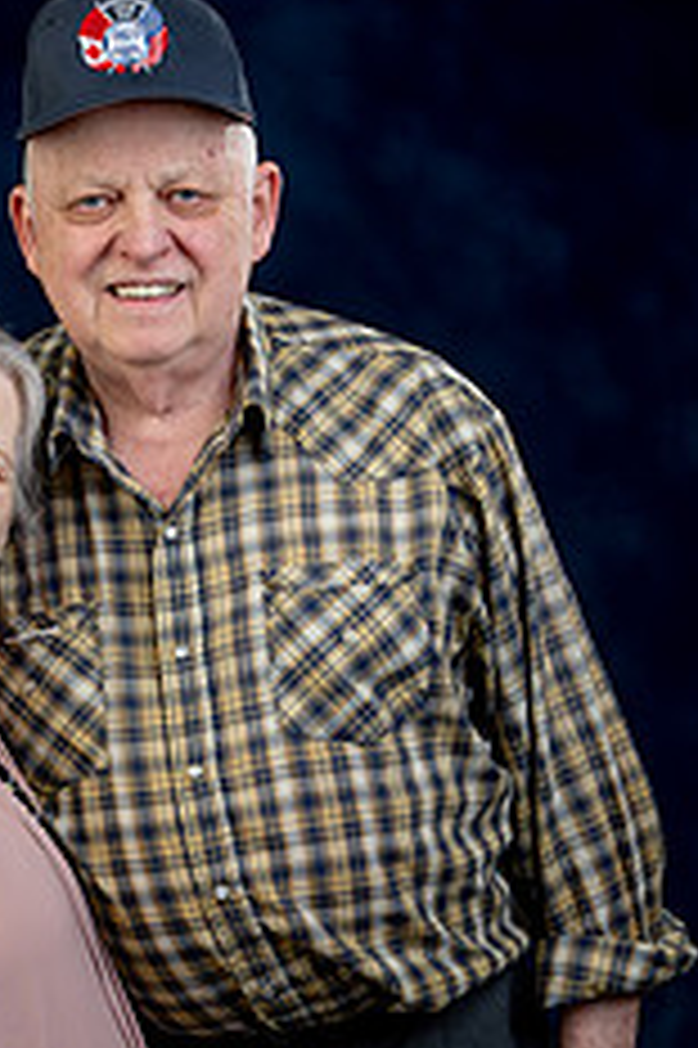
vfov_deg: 22.6
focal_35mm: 89
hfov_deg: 15.2
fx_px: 2592
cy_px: 801
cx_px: 104
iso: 200
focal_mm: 46
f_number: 4.5
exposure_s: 1/200
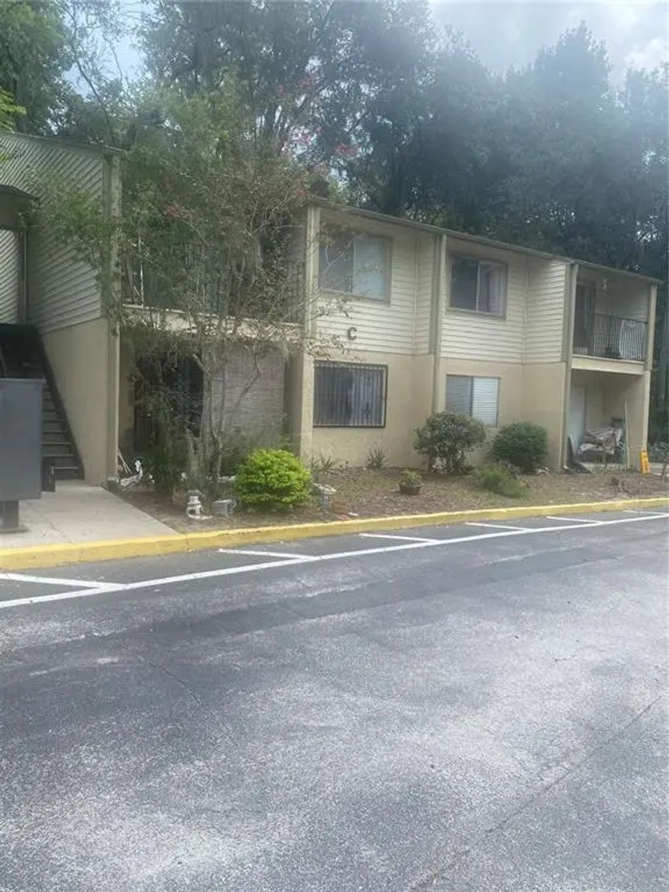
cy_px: 446
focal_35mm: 26
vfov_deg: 67.3
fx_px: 670
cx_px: 334
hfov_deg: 53.1
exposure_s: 1/998
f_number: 1.8
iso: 32
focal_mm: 4.25
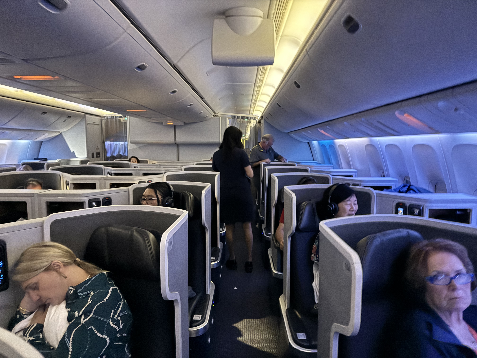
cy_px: 179
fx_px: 331
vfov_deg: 56.8
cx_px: 238
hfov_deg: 71.6
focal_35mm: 24
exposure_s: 1/24
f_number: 1.78
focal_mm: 6.76
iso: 2000
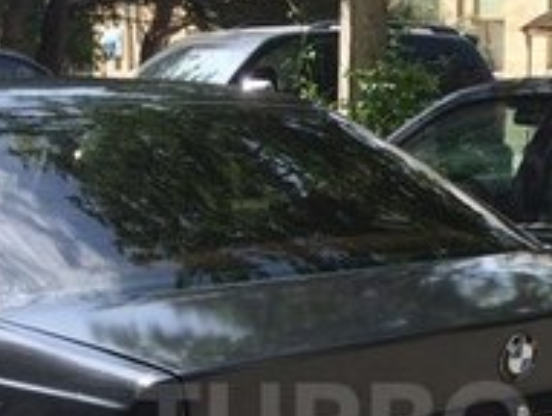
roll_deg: -0.8
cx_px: 431
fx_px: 1598
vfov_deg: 14.6
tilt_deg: -11.5
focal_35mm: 100
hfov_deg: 19.4
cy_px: 426
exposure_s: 1/1001
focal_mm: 4.15
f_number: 2.2
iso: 32
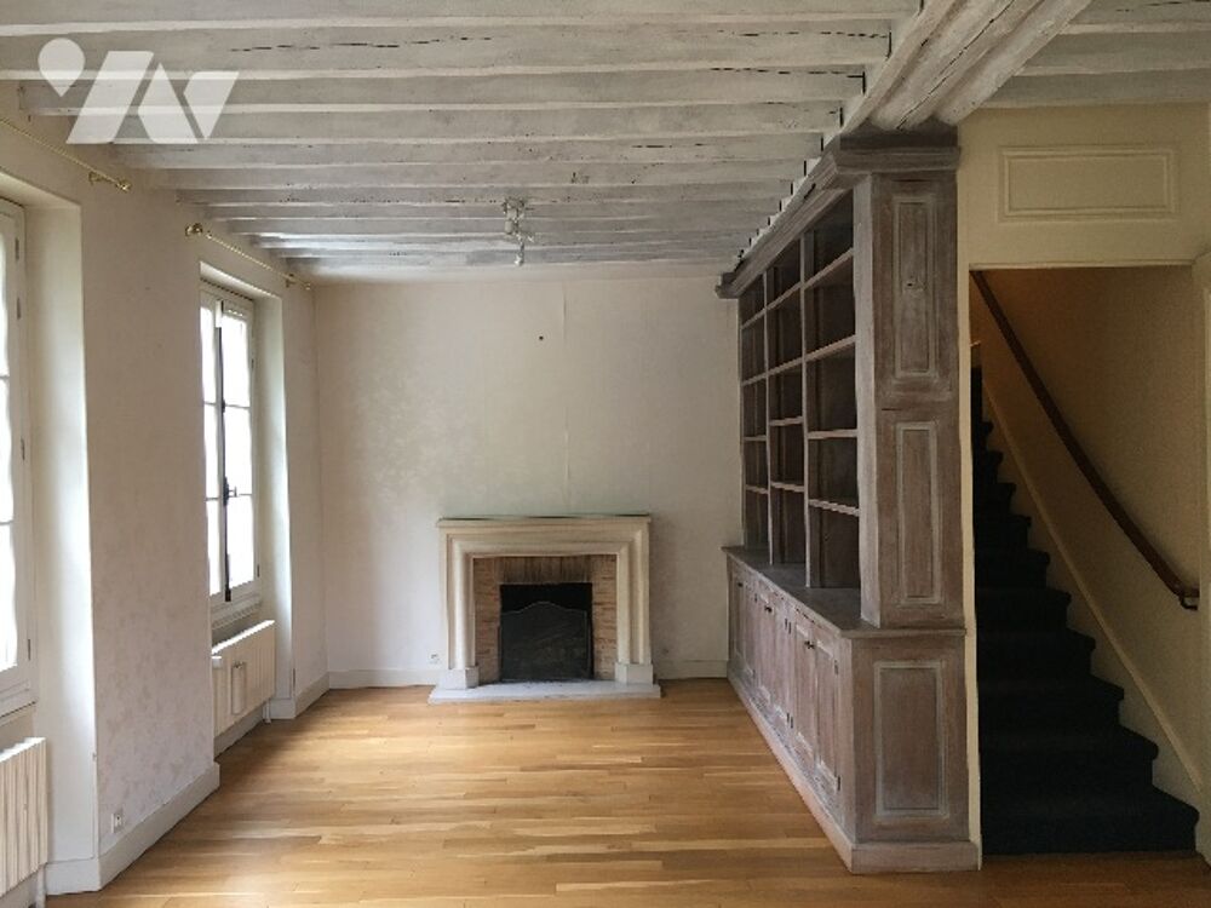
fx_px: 1015
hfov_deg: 61.7
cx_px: 606
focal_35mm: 29
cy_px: 454
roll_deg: +0.9
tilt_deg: +0.8
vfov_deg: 48.2
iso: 100
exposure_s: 1/33
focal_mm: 4.15
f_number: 2.2
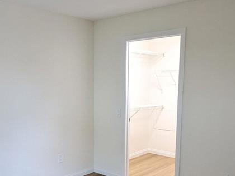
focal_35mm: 39
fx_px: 265
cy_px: 114
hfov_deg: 47.1
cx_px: 81
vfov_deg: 36.6
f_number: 2.2
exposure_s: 1/60
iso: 340
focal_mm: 2.35
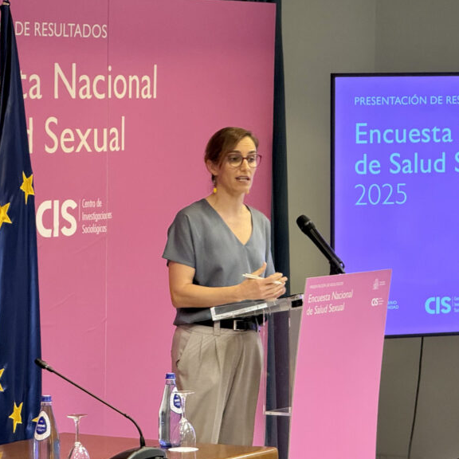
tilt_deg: -1.1
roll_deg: +0.2
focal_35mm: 175
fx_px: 2625
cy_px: 212
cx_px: 326
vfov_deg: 10.0
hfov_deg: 10.0
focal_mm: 15.66
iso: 320
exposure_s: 1/50
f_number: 2.8
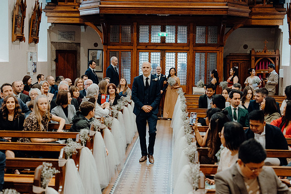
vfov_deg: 23.4
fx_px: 469
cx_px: 146
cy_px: 97
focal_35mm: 58
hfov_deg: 34.5
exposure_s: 1/160
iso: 3200
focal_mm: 58
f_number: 3.5
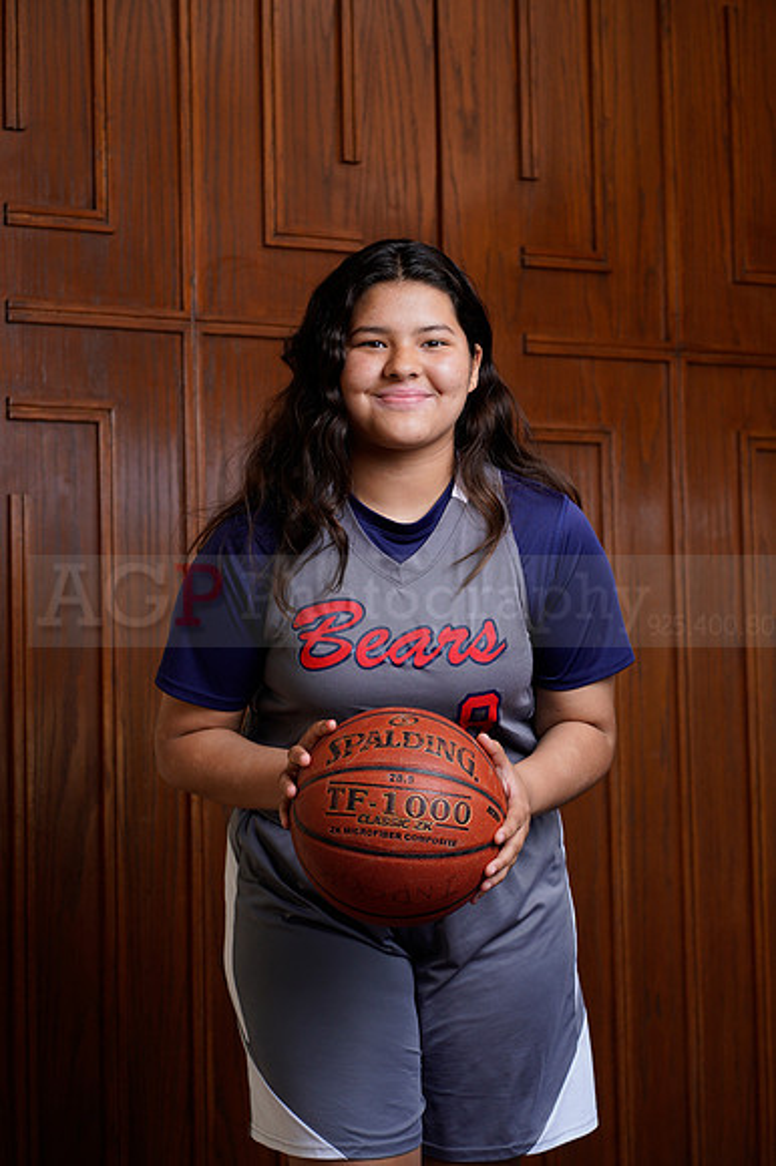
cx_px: 388
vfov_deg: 23.9
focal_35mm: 85
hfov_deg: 16.1
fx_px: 2751
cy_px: 583
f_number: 5.6
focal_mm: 85
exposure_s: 1/250
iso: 200
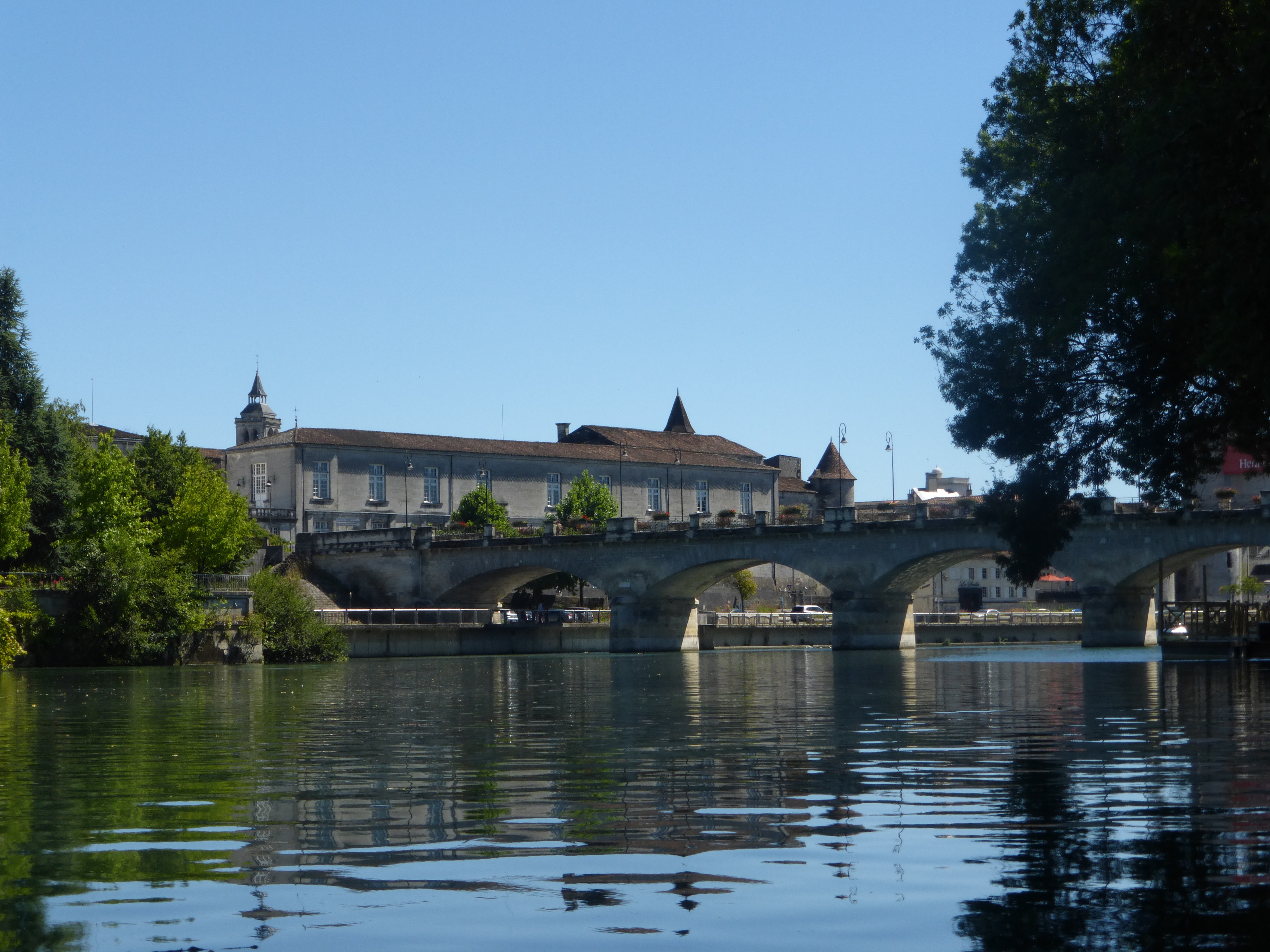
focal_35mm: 66
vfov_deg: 22.3
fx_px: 2421
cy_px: 476
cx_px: 635
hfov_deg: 29.4
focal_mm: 11.7
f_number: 4.9
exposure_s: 1/500
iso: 100
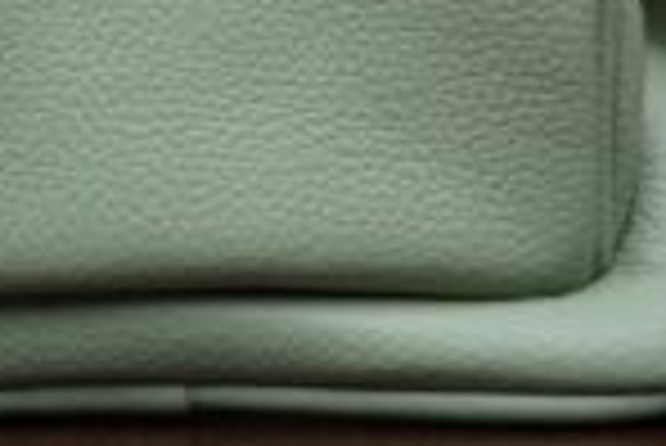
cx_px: 130
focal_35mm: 142
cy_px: -248
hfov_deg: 14.4
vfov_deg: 9.4
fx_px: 2630
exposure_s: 1/250
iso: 320
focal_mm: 35
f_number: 8
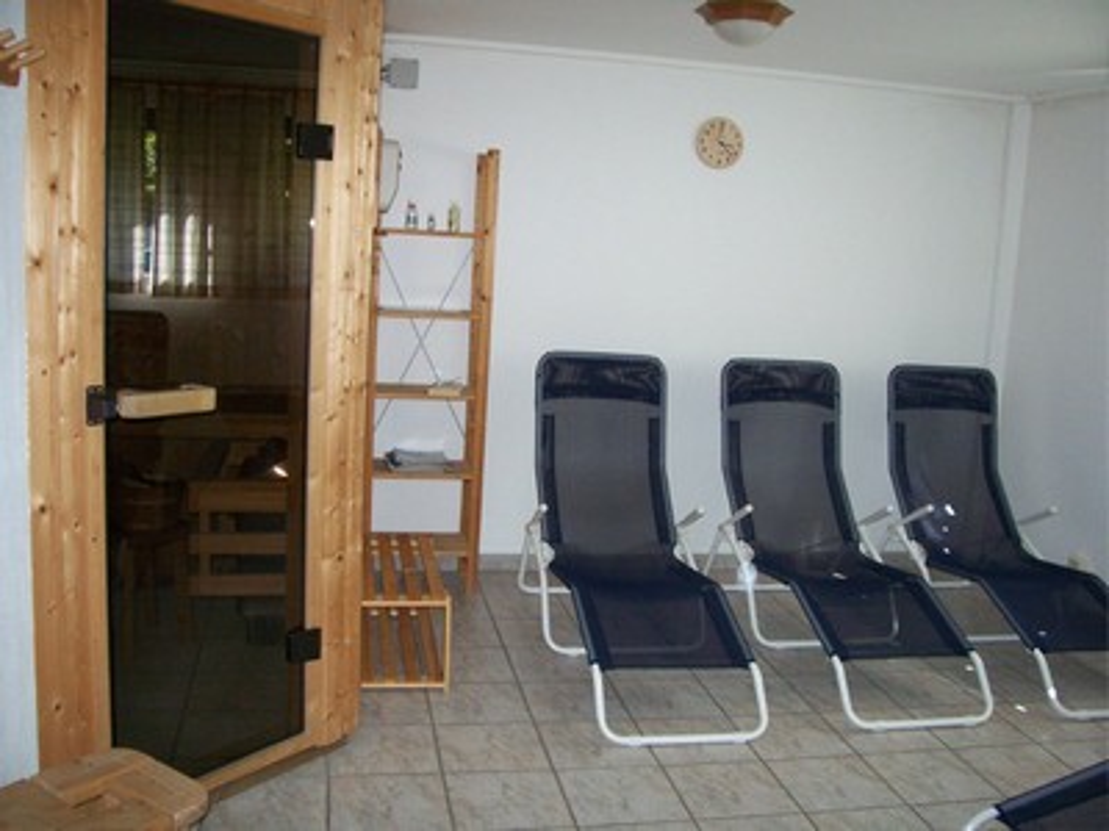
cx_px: 554
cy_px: 416
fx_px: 1089
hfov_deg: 54.0
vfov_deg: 41.8
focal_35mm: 34
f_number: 2.7
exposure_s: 1/60
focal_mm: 5.6
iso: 160
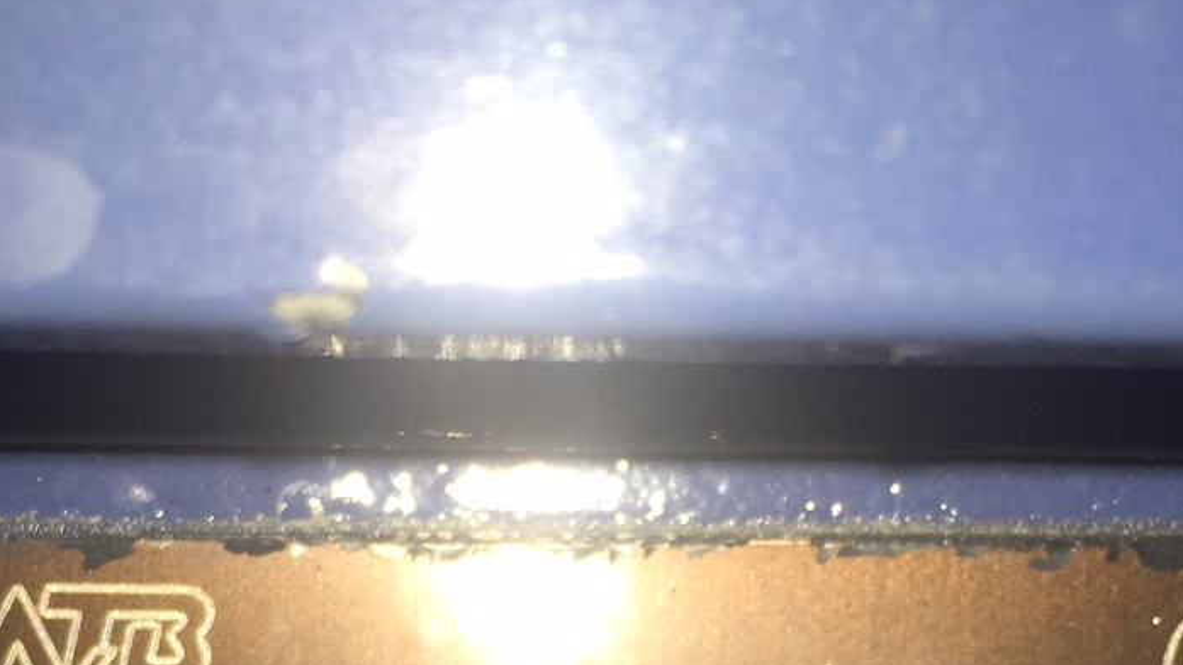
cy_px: 830
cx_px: 648
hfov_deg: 28.6
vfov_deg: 15.6
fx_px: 2321
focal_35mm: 74
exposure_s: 1/329
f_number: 2.2
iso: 32
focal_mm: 4.15
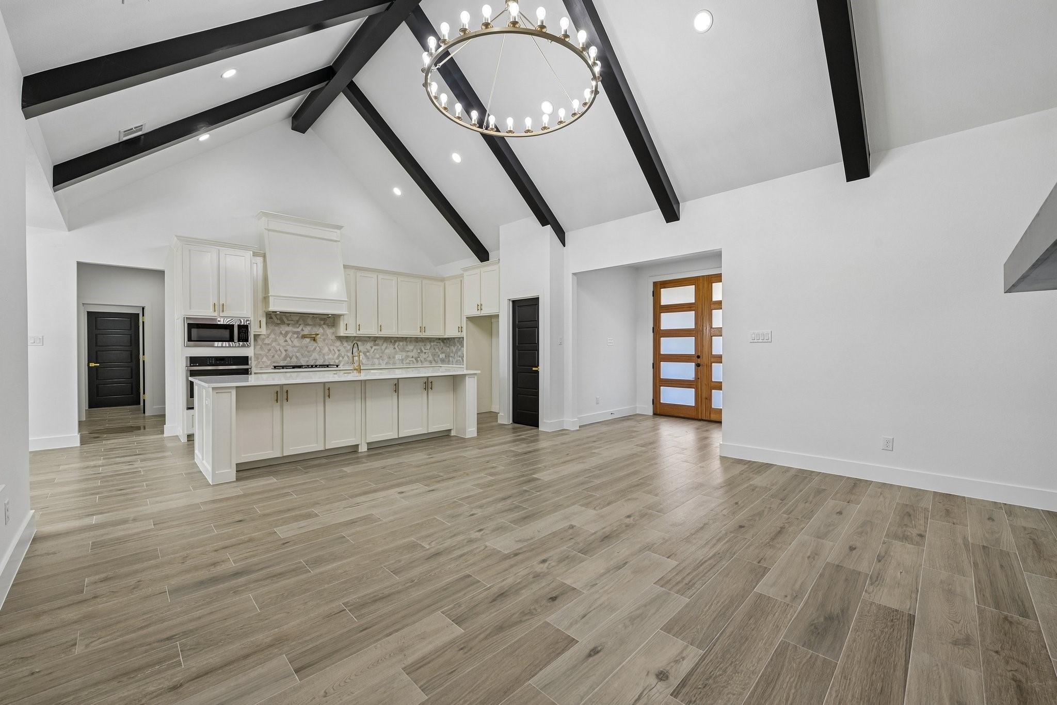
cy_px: 352
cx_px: 528
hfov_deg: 104.3
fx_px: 411
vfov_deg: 81.2
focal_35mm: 14
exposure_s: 1/40
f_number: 8
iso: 400
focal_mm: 14
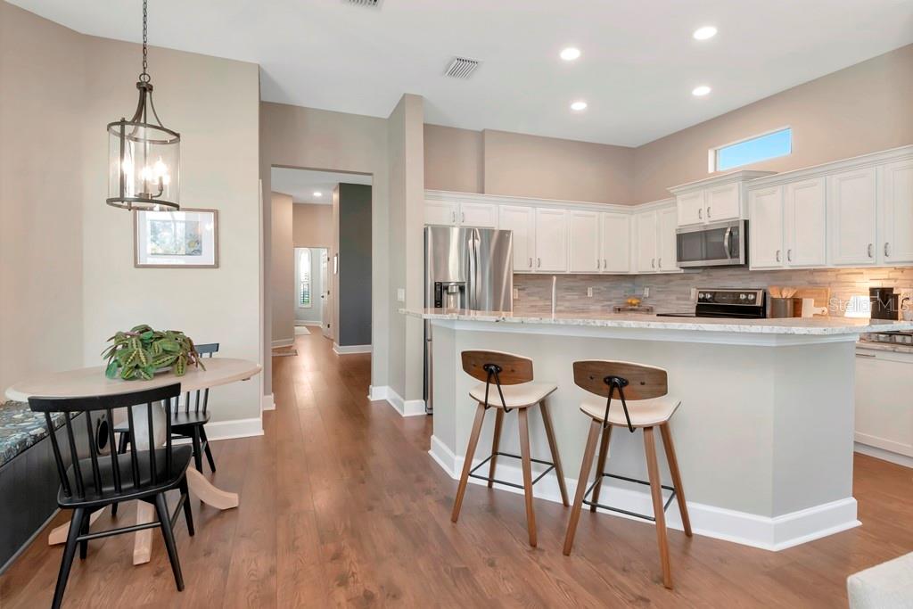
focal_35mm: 17
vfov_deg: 69.7
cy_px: 304
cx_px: 456
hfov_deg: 92.4
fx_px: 438
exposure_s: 1/25
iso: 800
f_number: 7.1
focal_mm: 11.5
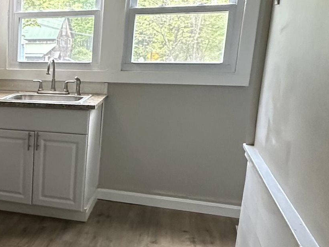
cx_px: -75
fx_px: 494
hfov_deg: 30.6
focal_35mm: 52
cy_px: 158
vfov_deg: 27.9
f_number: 2.2
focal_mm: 2.22
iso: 320
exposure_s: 1/60
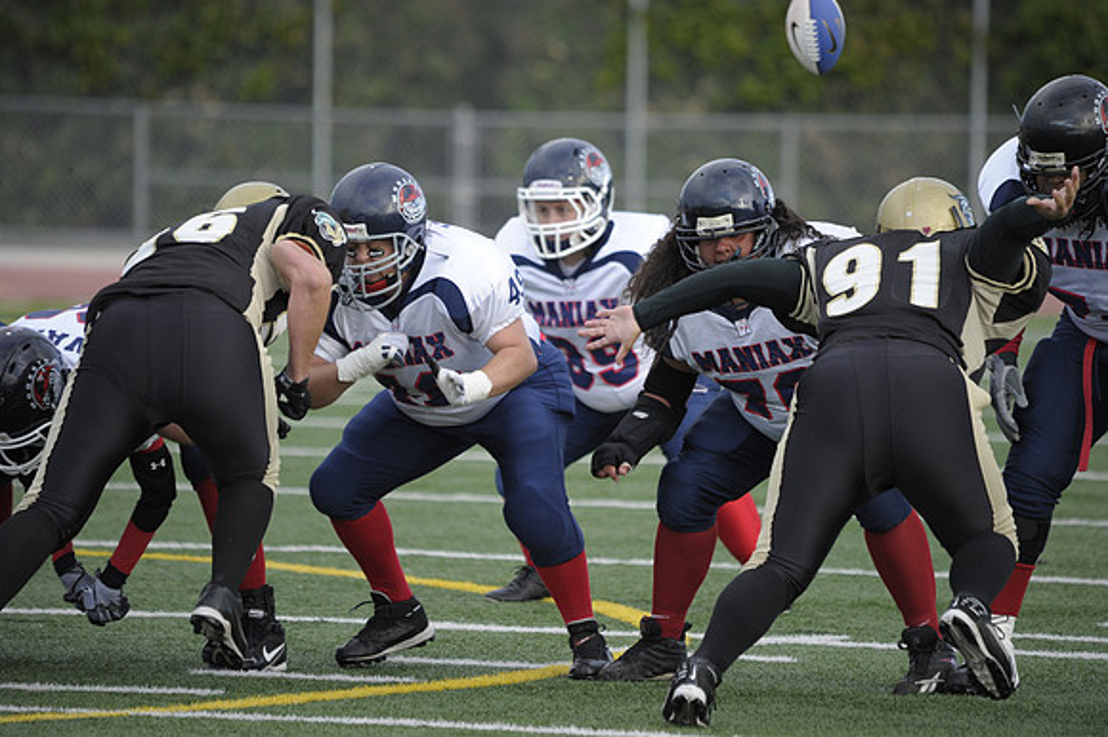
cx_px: 554
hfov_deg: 4.1
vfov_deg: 2.7
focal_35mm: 500
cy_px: 368
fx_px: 15380
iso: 1100
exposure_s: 1/1000
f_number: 6.3
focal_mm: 500
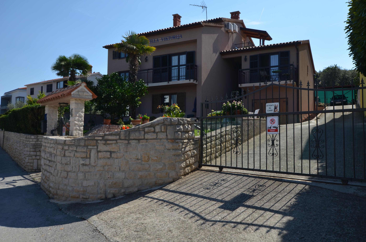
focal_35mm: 30
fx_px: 304
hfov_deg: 62.0
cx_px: 183
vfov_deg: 43.4
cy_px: 121
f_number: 8
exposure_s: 1/250
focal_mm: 20
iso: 110
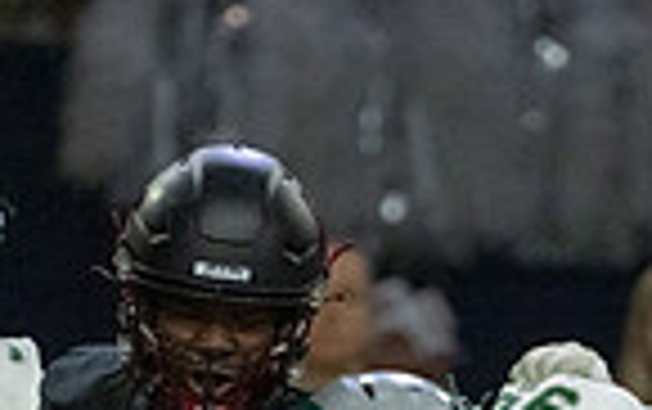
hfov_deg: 1.3
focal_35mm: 1651
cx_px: 510
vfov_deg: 0.8
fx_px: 29371
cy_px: 950
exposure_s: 1/1250
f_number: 5.6
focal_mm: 348
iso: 12800
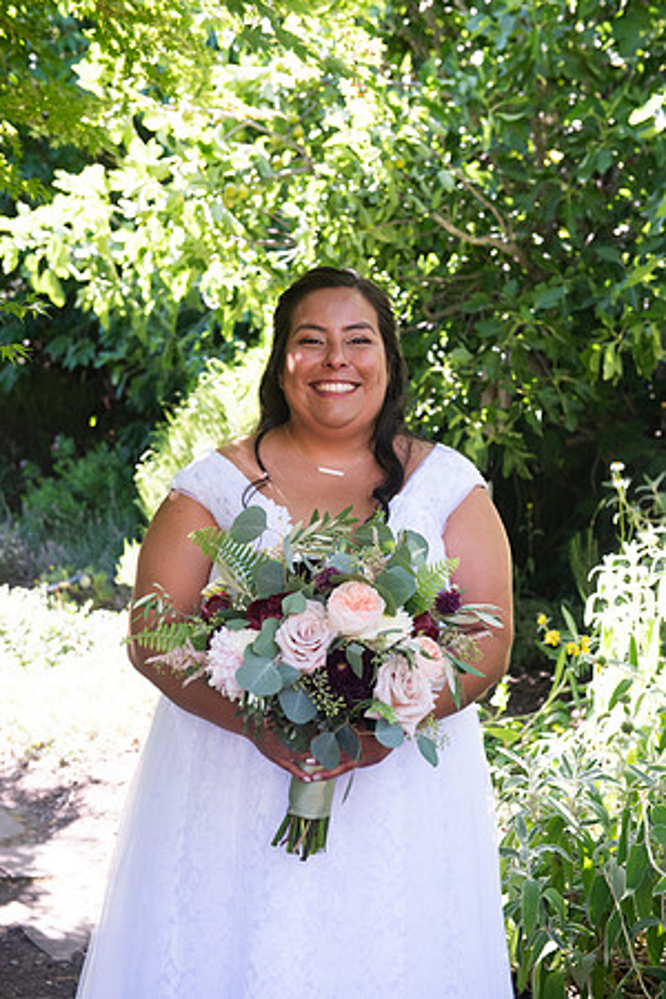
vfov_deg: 35.6
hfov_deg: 24.2
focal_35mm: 56
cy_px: 500
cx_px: 333
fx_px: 1554
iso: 640
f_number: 4.5
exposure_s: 1/200
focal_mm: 56
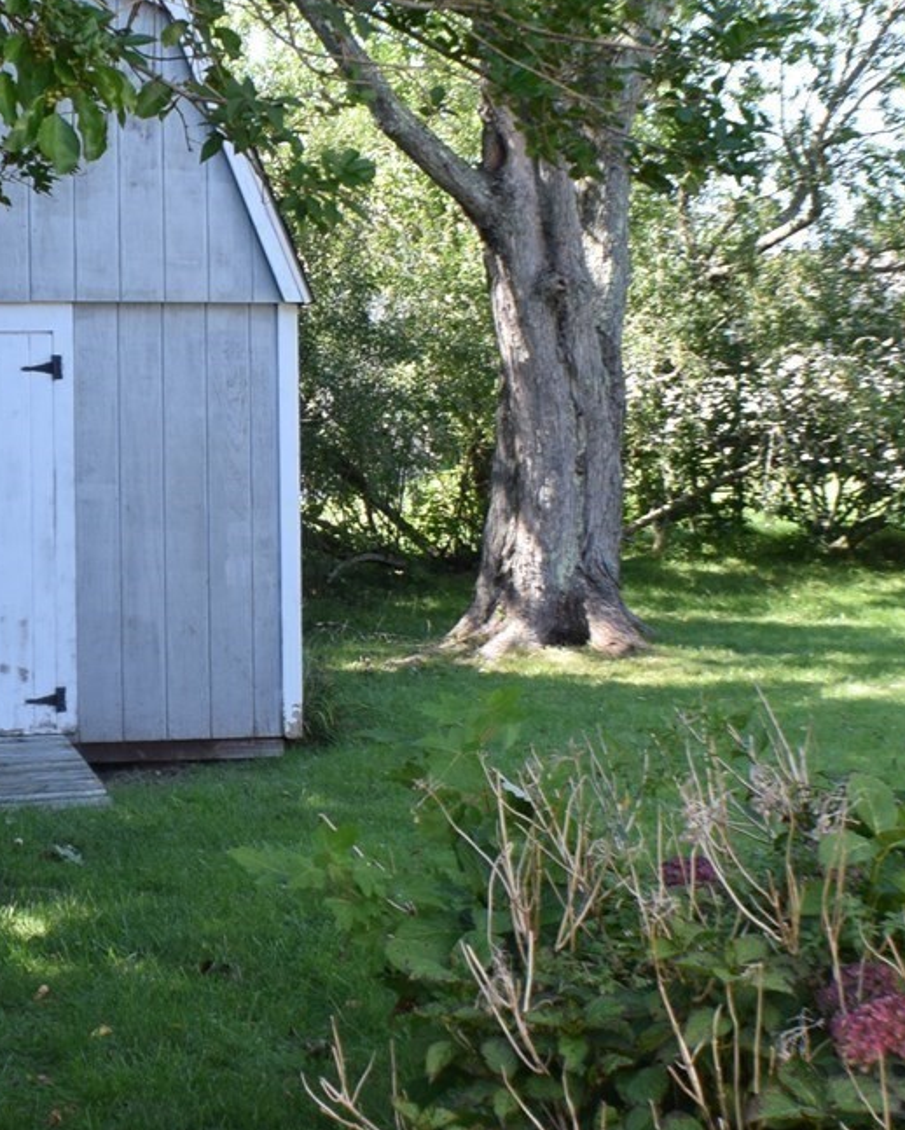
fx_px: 3280
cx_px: 59
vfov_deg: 19.6
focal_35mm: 98
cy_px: 525
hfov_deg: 15.5
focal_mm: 22
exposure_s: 1/160
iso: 400
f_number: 6.3
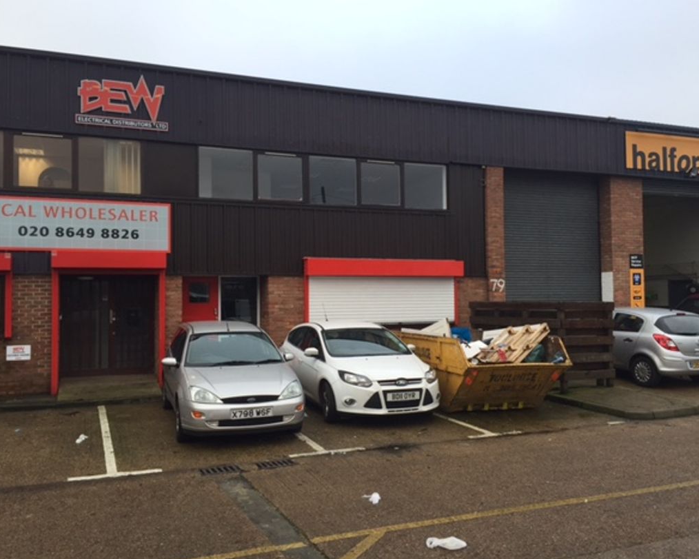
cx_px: 354
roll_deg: +0.9
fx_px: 641
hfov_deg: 57.2
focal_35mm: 31
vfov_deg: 47.1
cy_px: 275
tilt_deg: +3.4
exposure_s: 1/120
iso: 32
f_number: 2.2
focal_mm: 4.15
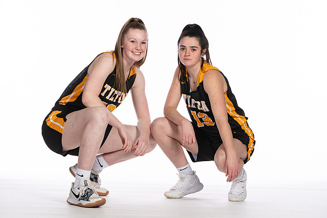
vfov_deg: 9.3
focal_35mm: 148
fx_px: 1348
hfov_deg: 13.8
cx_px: 158
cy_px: 116
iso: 100
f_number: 5.6
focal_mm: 82
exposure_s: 1/100
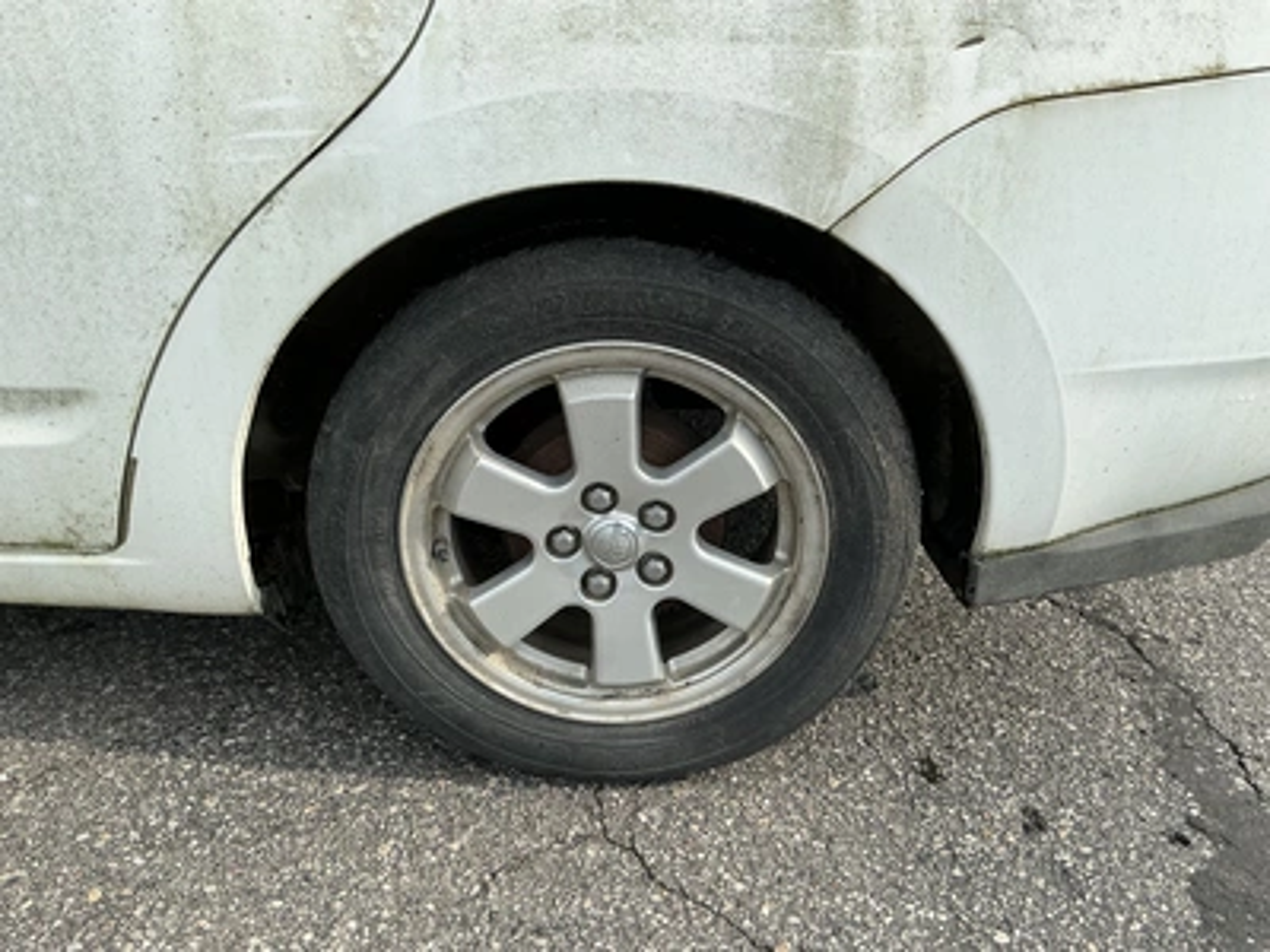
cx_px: 635
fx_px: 1027
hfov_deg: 63.4
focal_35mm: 28
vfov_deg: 49.7
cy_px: 476
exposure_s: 1/1121
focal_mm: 3
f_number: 1.8
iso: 25
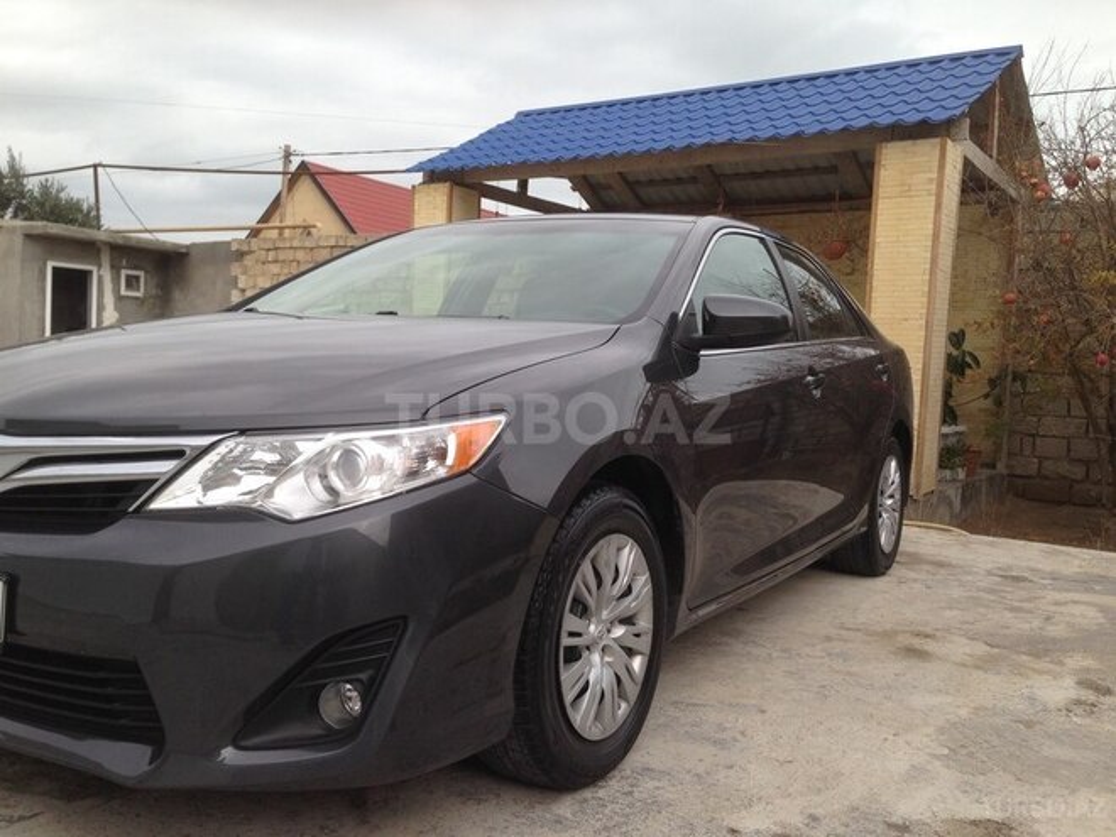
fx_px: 1064
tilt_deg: -3.3
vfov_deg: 42.9
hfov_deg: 55.4
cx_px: 558
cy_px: 418
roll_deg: -3.9
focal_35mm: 33
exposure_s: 1/303
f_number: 2.4
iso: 50
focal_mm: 4.12
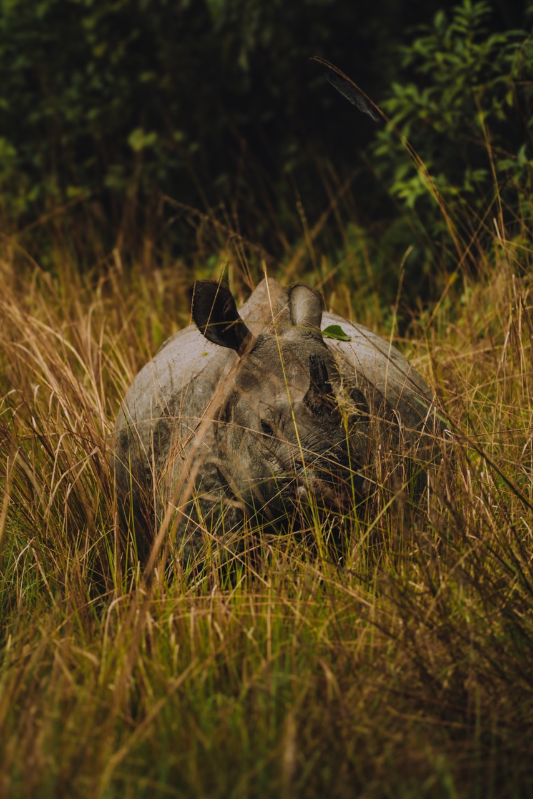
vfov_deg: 7.8
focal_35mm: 263
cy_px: 400
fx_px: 5837
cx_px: 266
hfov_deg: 5.2
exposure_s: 1/1250
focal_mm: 263
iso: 320
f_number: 6.3
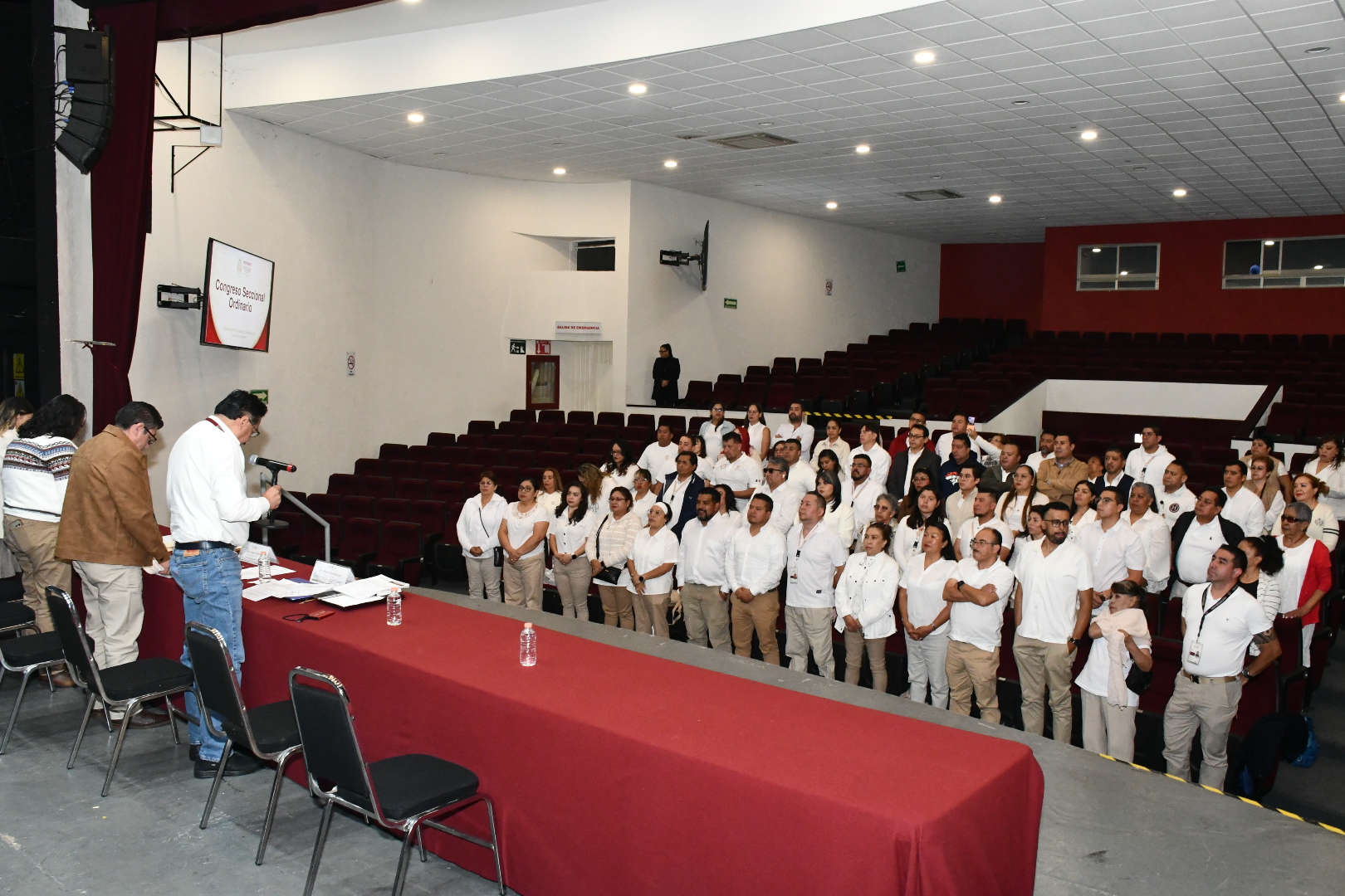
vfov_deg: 47.9
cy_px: 448
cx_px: 672
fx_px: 1009
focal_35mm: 27
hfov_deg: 67.4
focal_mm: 18
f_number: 10
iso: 3200
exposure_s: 1/40
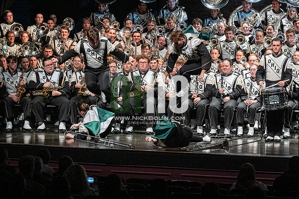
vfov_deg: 6.8
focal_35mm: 202
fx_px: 1677
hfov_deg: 10.2
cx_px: 150
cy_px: 100
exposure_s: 1/500
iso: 4000
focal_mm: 135
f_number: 4
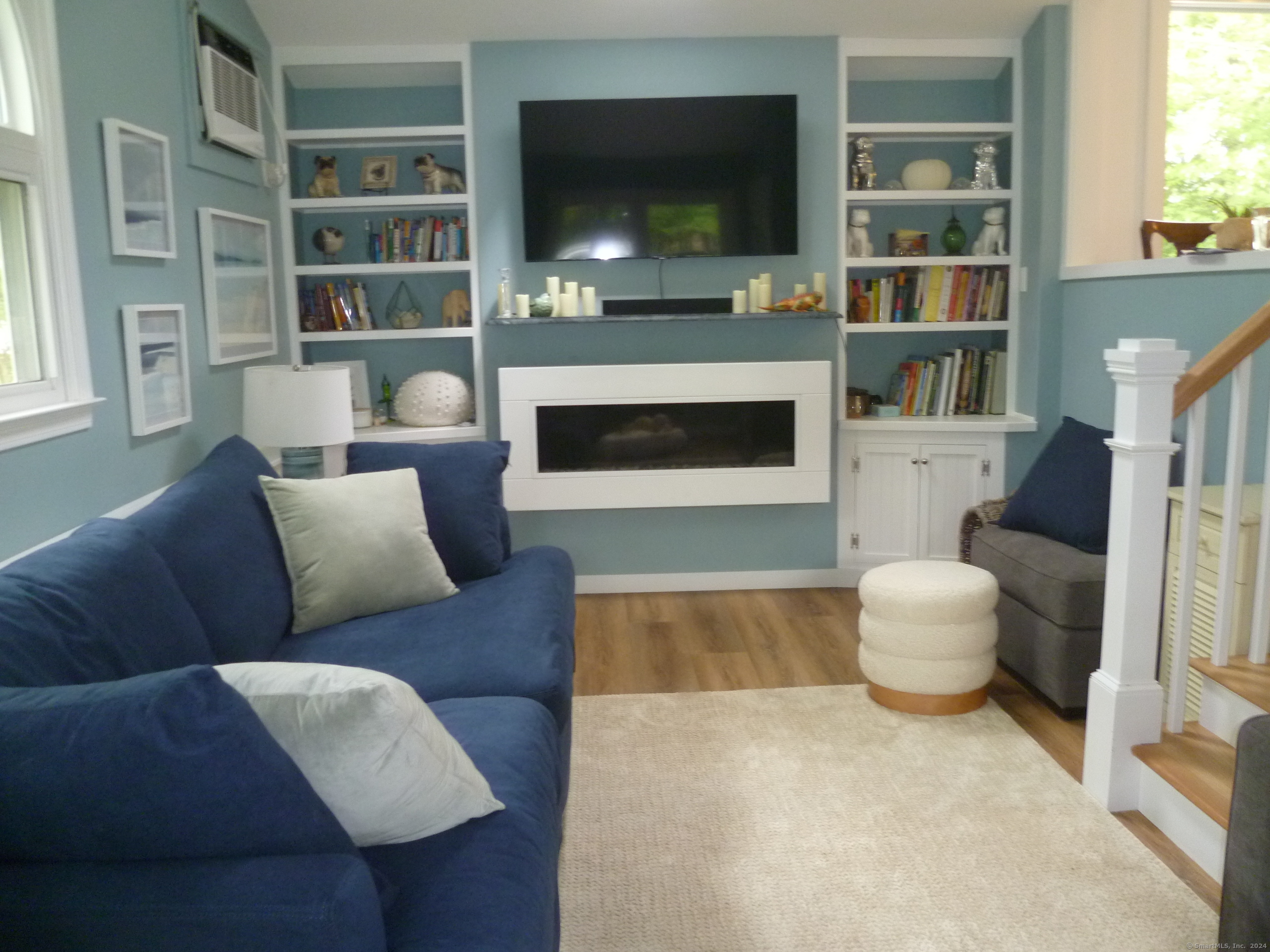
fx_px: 1027
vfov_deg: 49.7
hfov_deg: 63.4
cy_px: 476
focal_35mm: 28
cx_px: 635
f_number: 2.8
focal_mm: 5
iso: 250
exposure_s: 1/30
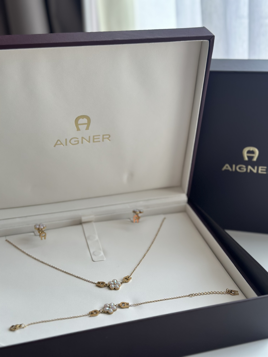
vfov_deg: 39.7
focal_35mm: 48
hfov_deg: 30.3
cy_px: 178
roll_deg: +0.1
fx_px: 495
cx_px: 134
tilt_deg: -20.1
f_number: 1.78
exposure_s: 1/198
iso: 80
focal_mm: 6.86
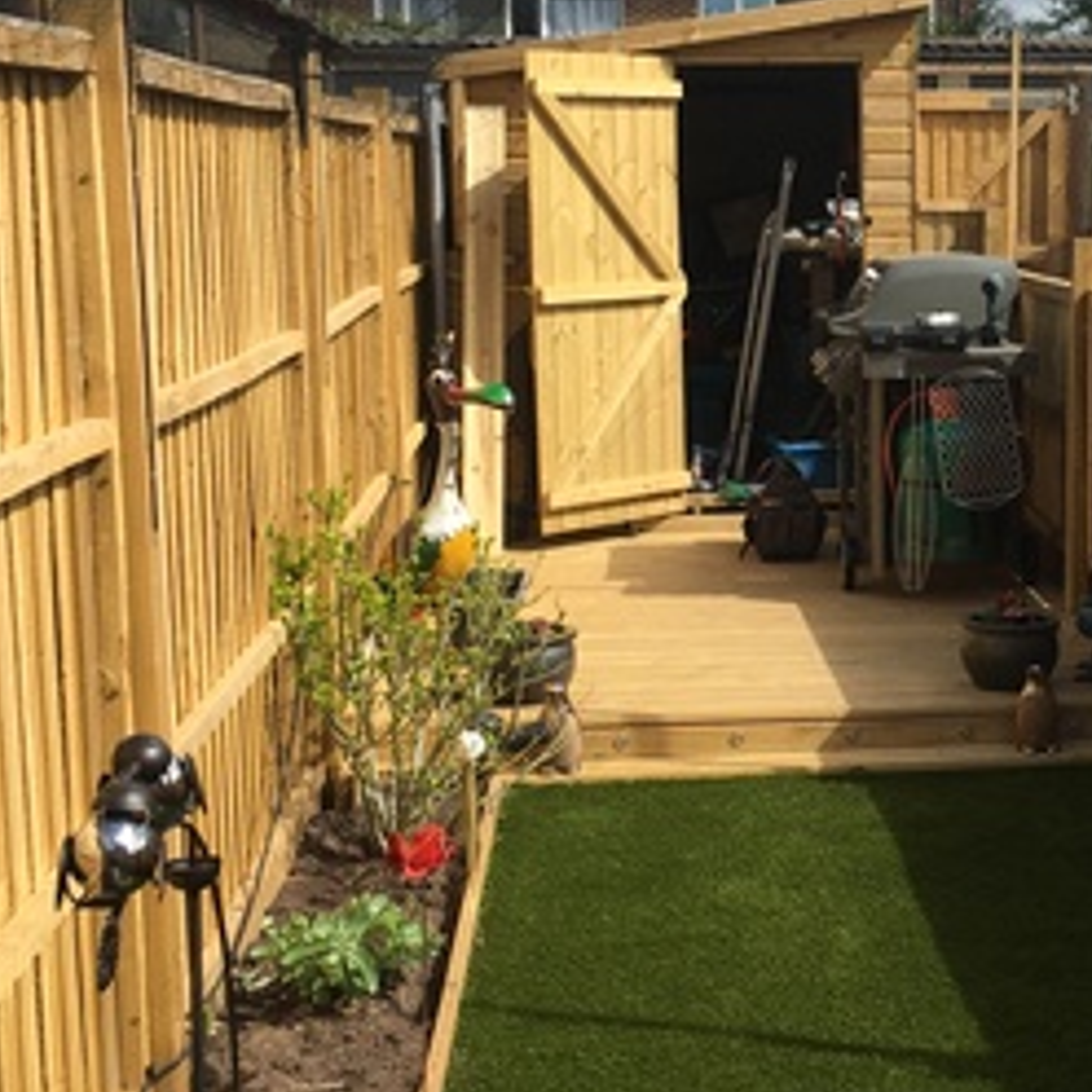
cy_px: 484
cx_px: 951
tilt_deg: -8.2
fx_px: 2213
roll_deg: +0.1
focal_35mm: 62
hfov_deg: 26.9
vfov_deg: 27.7
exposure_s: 1/1570
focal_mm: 4.15
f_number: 2.2
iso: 25
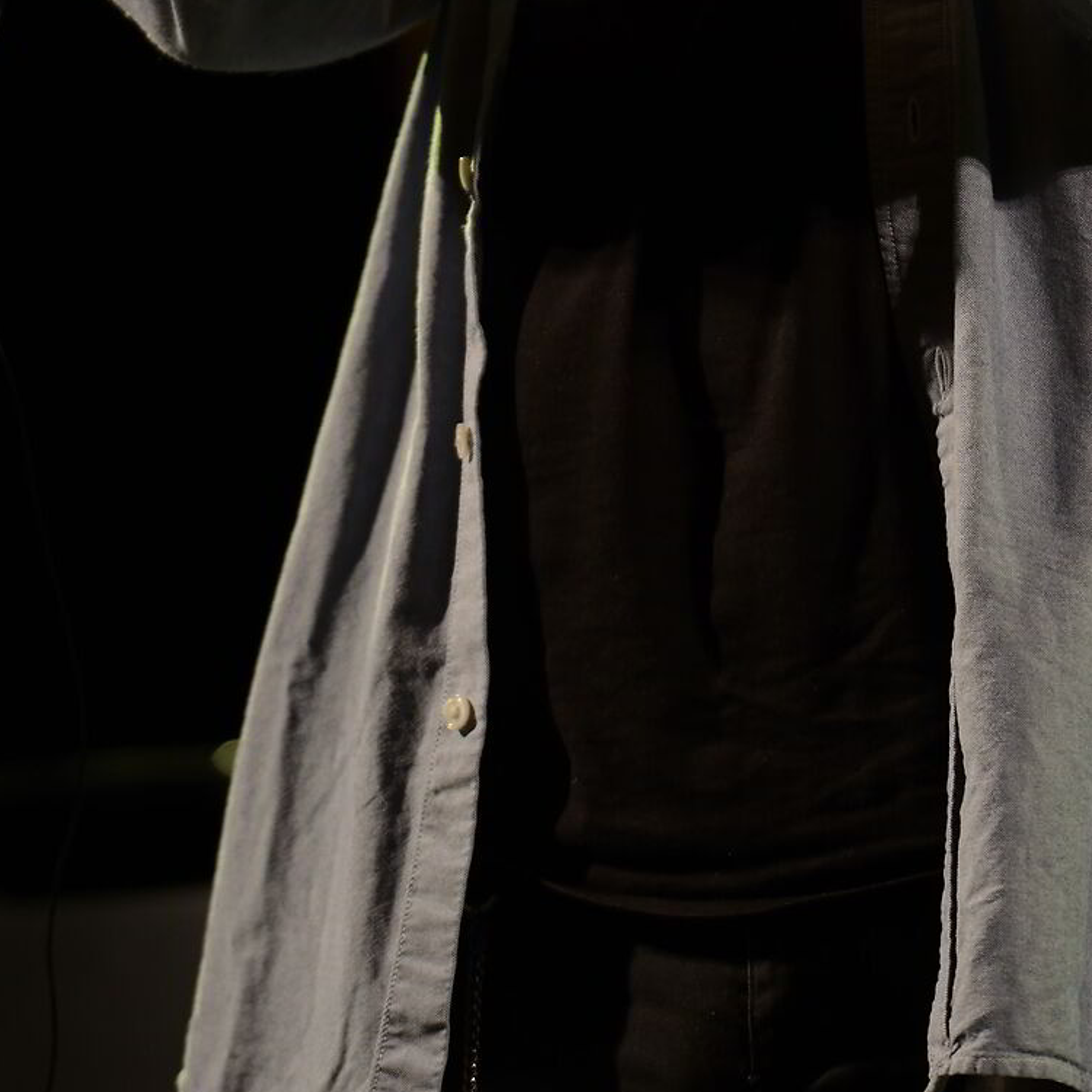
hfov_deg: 3.2
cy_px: -272
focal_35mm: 544
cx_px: 728
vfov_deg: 3.2
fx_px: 19416
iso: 450
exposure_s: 1/125
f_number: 3.5
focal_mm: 200
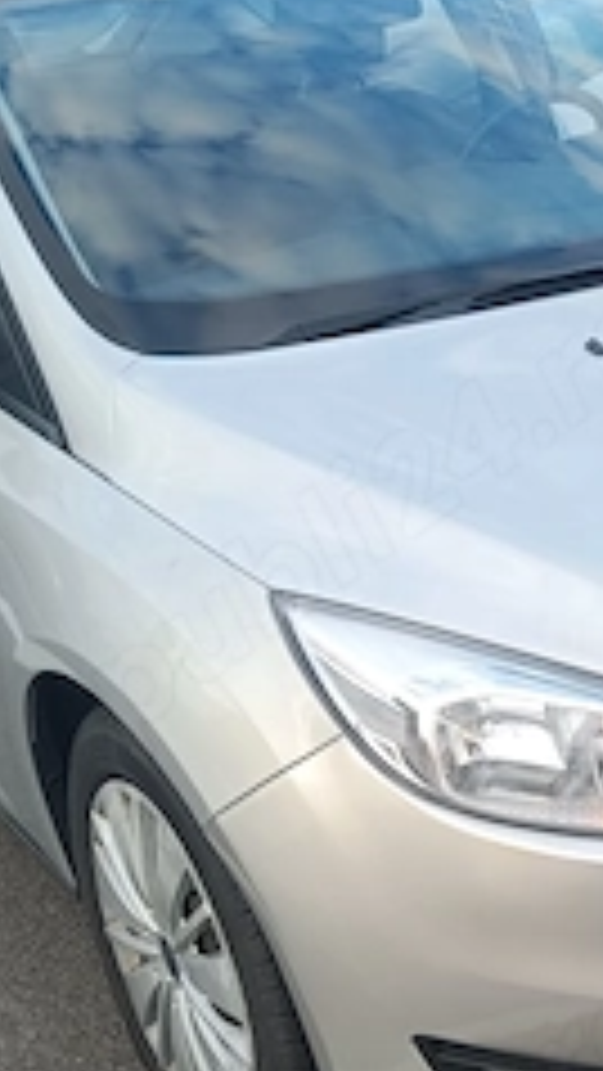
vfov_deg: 31.9
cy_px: 562
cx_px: 693
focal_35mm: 66
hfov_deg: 17.5
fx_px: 1875
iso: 64
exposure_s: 1/100
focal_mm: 5.59
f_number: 1.8
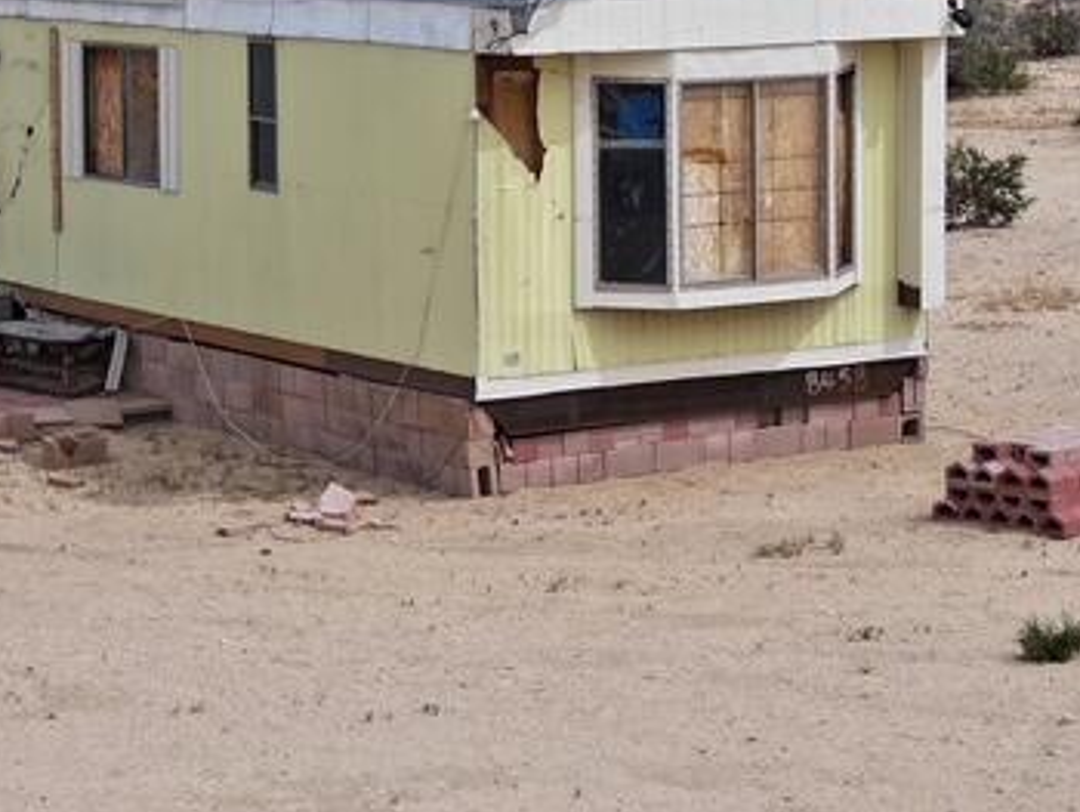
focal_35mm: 128
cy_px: 99
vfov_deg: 11.5
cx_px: 222
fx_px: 3996
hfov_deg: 15.3
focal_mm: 19.35
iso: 100
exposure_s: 1/1600
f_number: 2.8
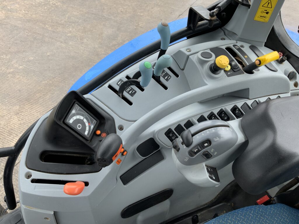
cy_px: 112
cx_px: 150
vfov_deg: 48.2
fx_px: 250
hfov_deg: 61.7
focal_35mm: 29
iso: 25
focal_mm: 3
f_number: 1.8
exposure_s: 1/122
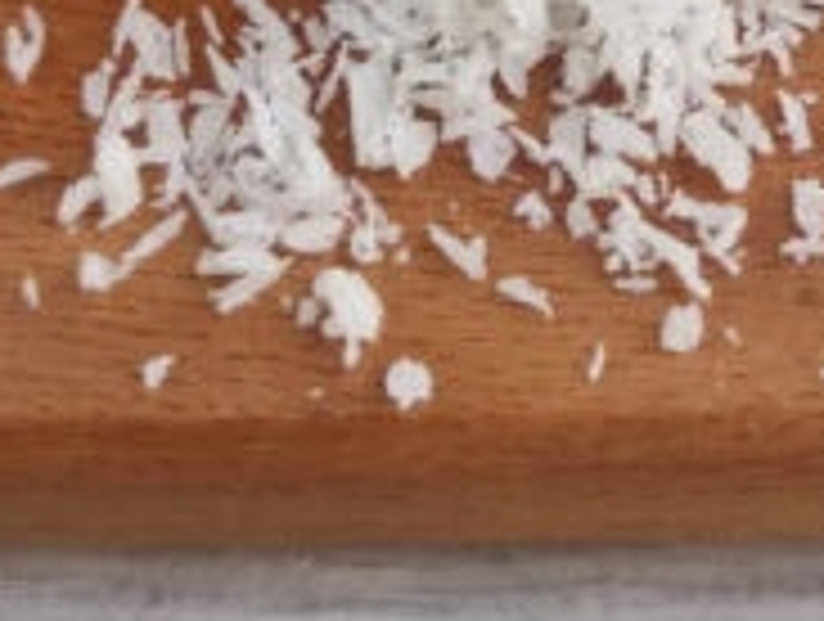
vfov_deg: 16.9
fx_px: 1956
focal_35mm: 82
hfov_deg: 23.4
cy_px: -218
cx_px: 657
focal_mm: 5.4
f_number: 1.9
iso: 58
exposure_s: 1/120
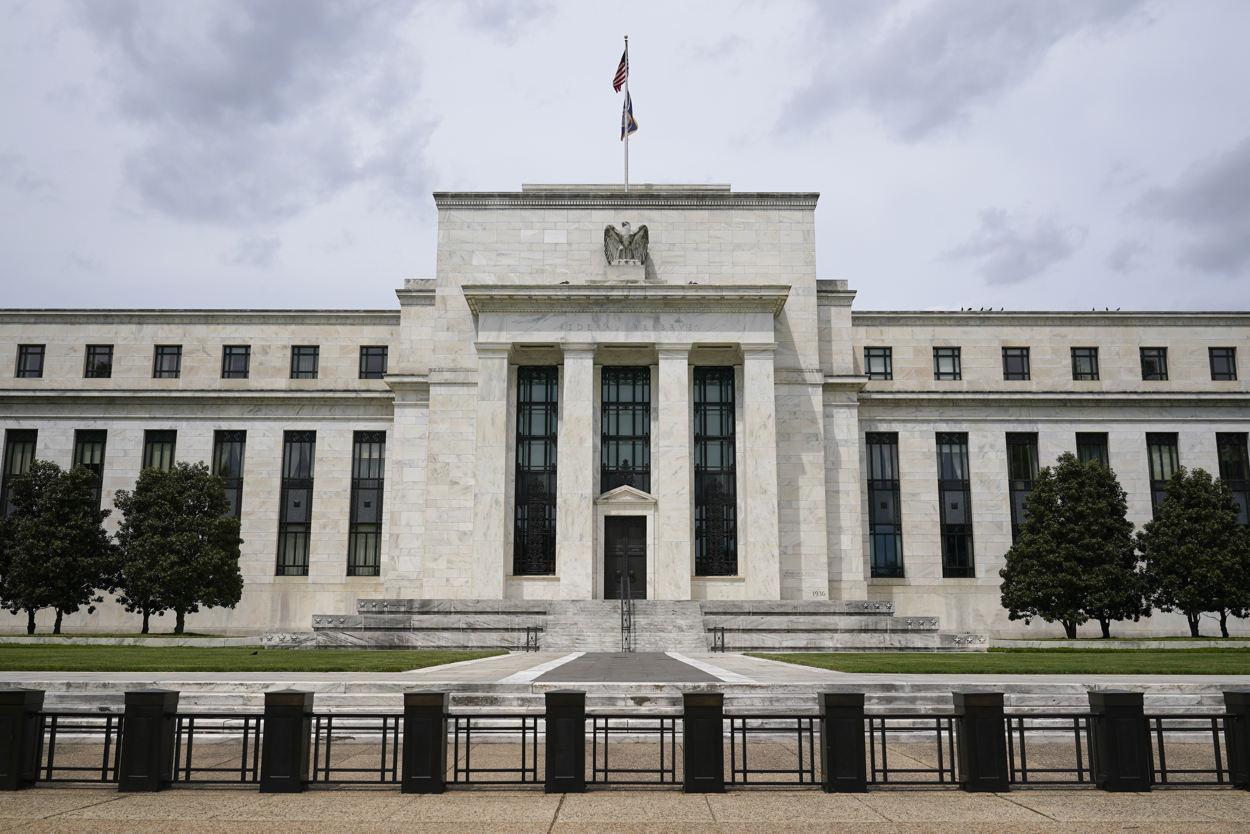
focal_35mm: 32
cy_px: 417
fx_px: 1111
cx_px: 625
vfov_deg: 41.1
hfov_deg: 58.7
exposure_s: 1/1600
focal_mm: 32
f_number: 7.1
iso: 200
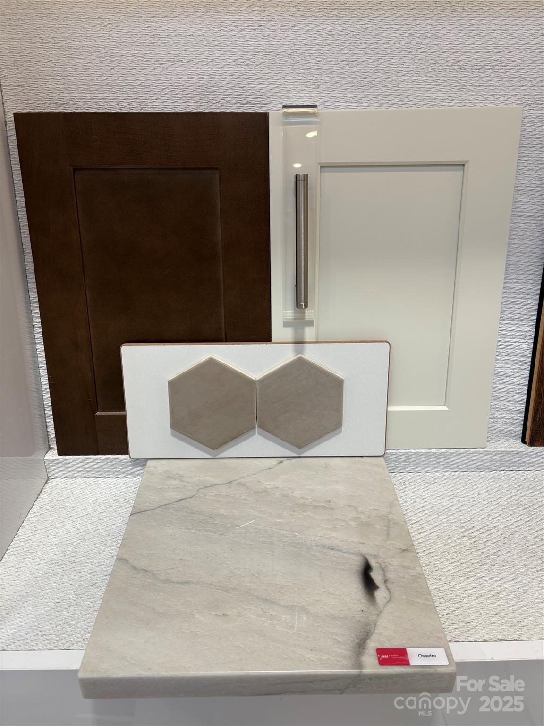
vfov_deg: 67.3
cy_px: 363
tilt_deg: -23.4
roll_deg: -0.5
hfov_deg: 53.1
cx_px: 272
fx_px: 545
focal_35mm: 26
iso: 40
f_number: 1.6
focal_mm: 5.96
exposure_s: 1/193
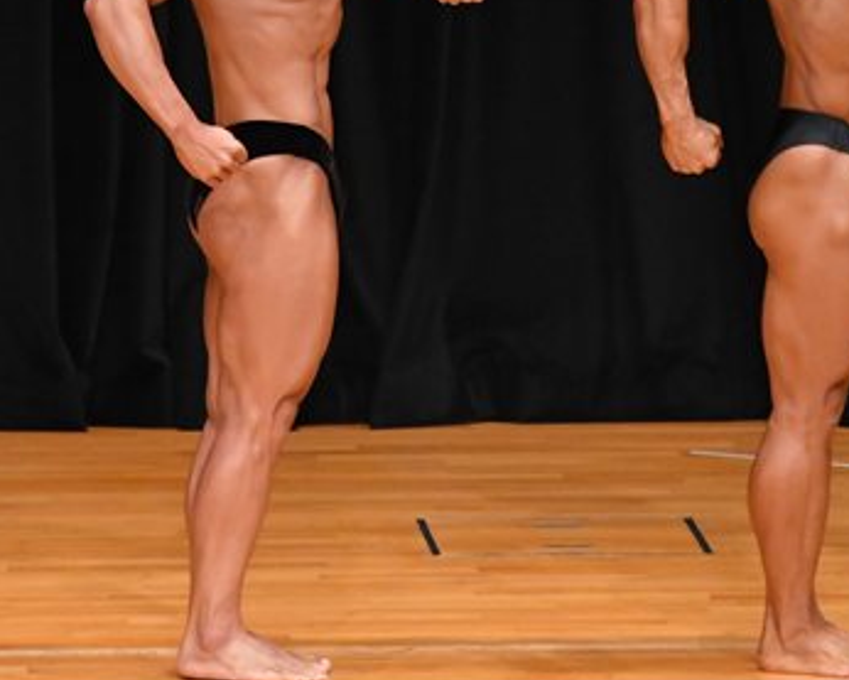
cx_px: 421
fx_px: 14251
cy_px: 164
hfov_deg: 3.4
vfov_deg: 2.7
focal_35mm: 567
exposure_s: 1/400
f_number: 5.6
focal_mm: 180
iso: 4000
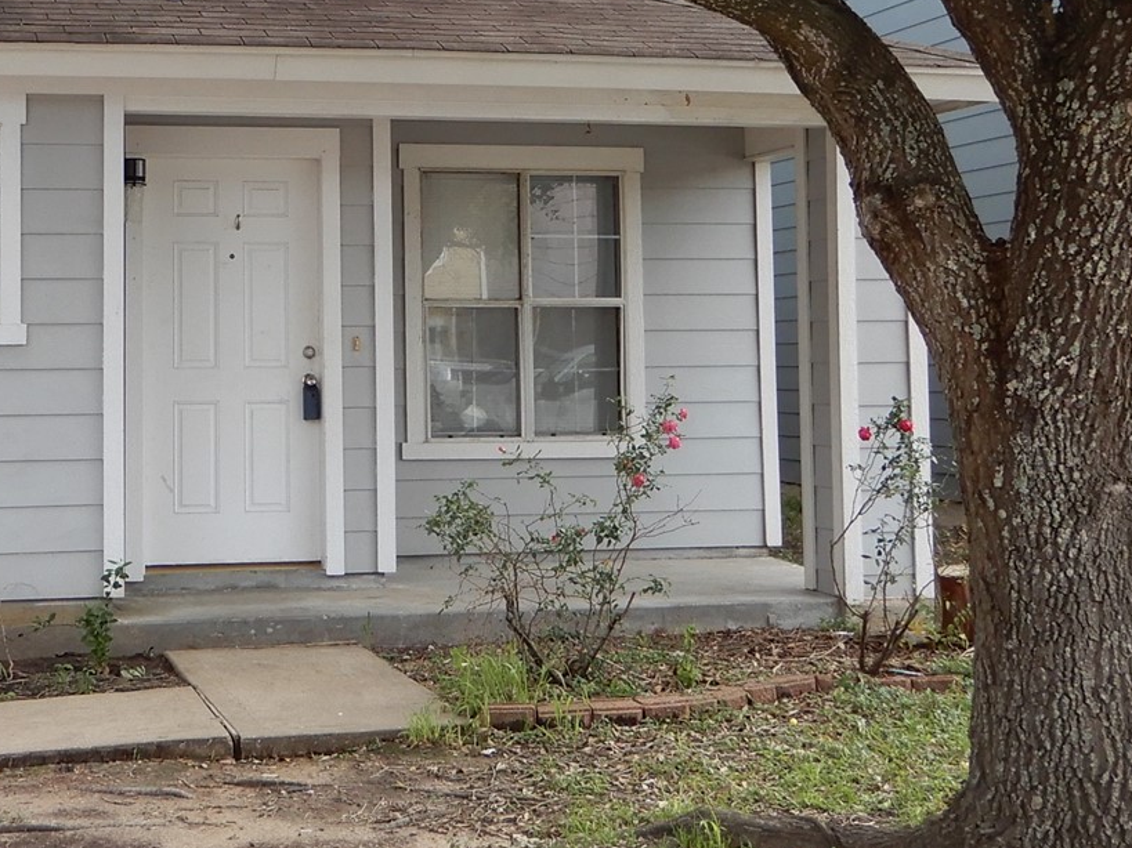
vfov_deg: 24.1
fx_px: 1962
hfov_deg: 31.6
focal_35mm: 60
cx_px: 290
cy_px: 184
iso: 110
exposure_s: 1/160
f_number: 3.4
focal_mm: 4.3
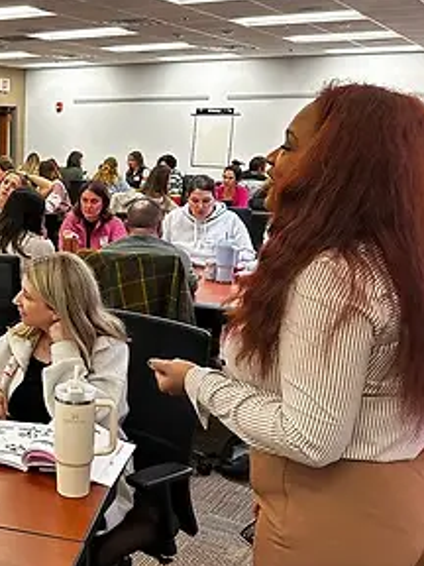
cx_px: 2
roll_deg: -1.1
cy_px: 295
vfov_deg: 38.2
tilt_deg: -11.5
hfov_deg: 27.5
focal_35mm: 50
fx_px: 817
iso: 200
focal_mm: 6.86
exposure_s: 1/68
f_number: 1.78
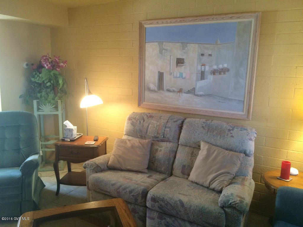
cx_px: 152
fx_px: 263
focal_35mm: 30
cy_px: 114
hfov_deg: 60.0
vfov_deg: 46.8
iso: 160
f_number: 2.2
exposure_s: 1/30
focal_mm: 4.12
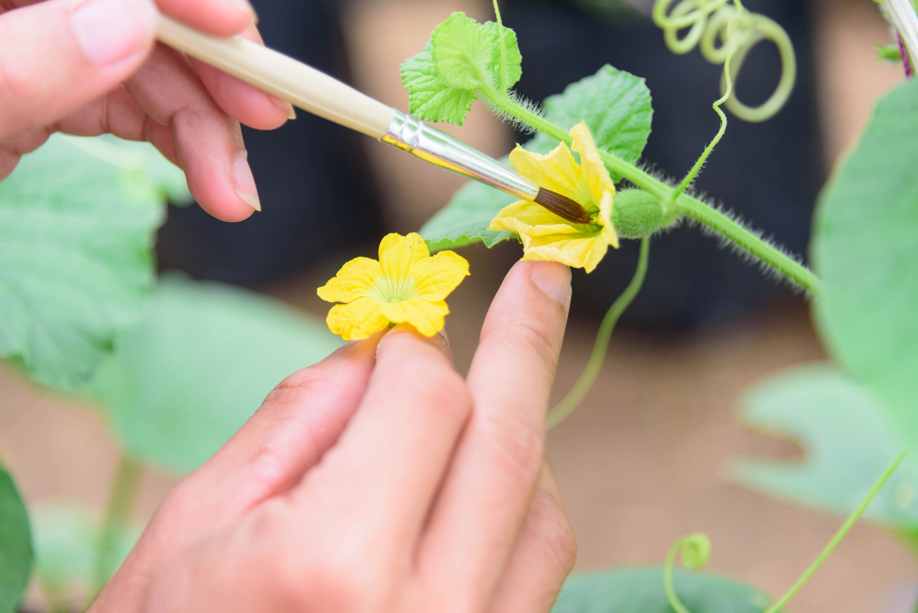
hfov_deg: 20.8
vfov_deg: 14.0
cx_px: 459
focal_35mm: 98
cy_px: 306
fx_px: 2500
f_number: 4
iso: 160
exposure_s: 1/250
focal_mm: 98
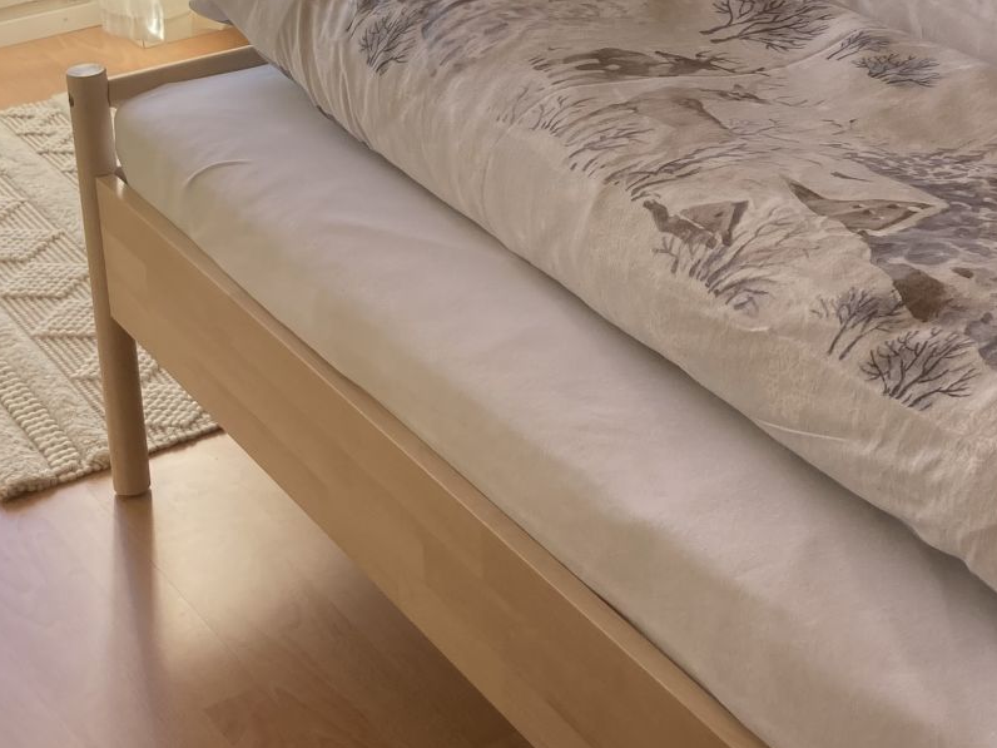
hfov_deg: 26.9
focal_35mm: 72
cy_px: 59
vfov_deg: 20.0
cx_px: 629
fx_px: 2074
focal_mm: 3.99
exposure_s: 1/213
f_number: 1.8
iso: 20
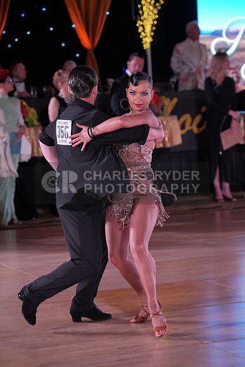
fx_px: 1224
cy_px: 184
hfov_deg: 11.4
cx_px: 122
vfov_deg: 17.1
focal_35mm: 120
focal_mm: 120
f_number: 4
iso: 1600
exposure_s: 1/400
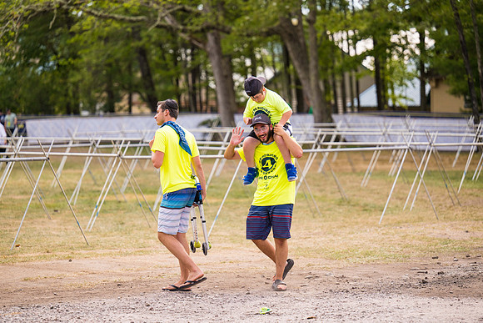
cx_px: 242
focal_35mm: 130
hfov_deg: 15.8
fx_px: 1744
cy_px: 162
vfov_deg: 10.6
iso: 220
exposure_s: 1/1600
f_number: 2.8
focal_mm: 130
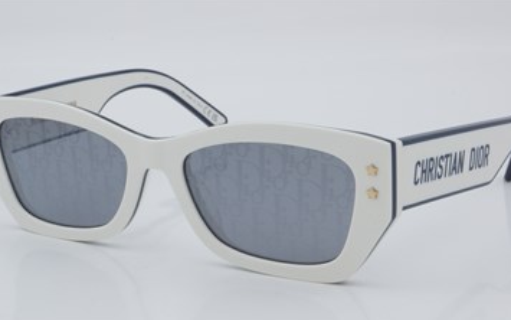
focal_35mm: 86
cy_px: 186
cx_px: 252
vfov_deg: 15.2
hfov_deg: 24.1
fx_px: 1198
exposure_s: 1/4
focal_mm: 50
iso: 100
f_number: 29
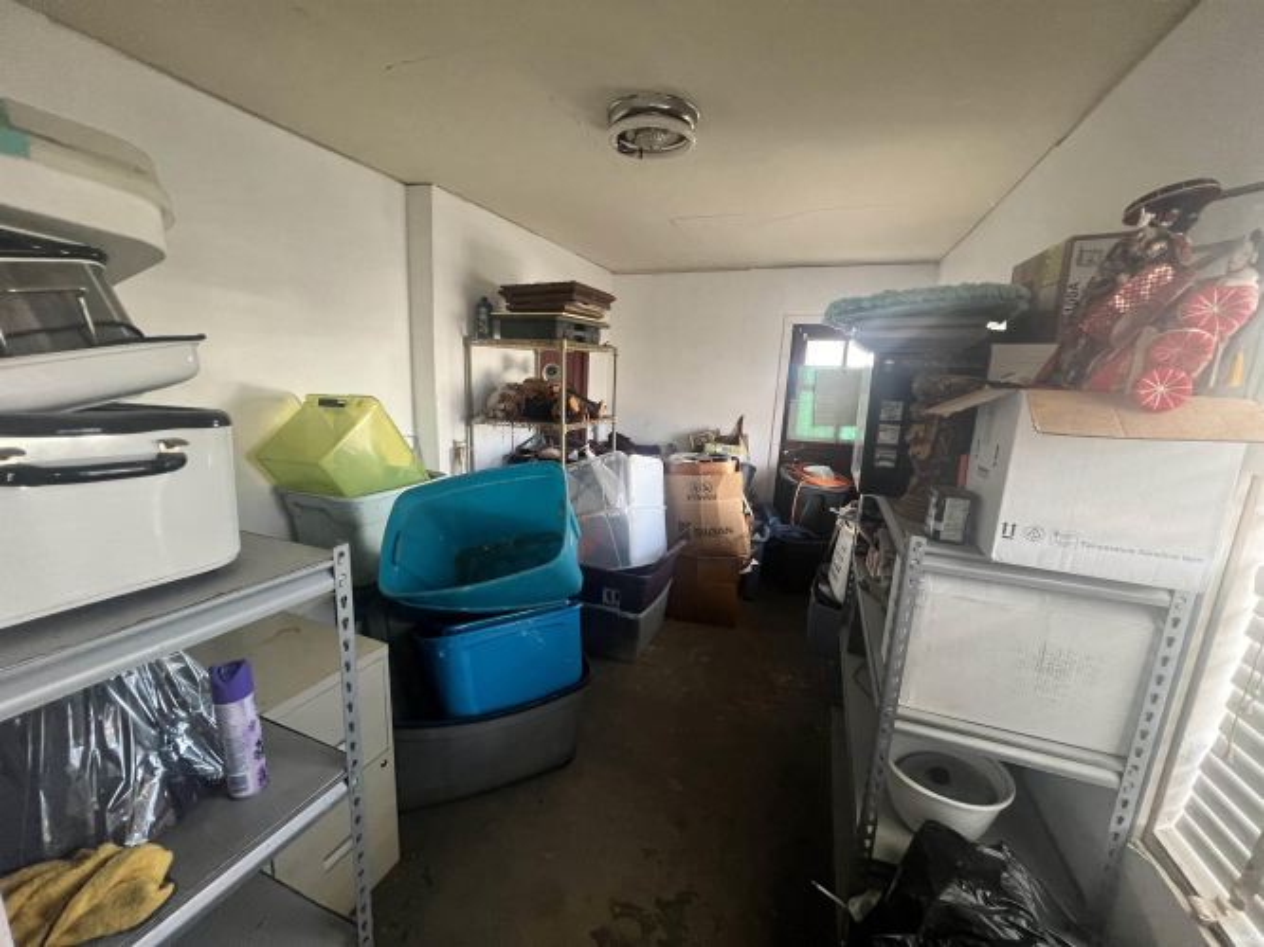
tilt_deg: -11.8
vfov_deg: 89.9
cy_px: 474
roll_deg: -2.3
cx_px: 632
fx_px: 475
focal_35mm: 13
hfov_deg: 106.2
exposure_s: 1/78
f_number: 1.8
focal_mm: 1.57
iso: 250
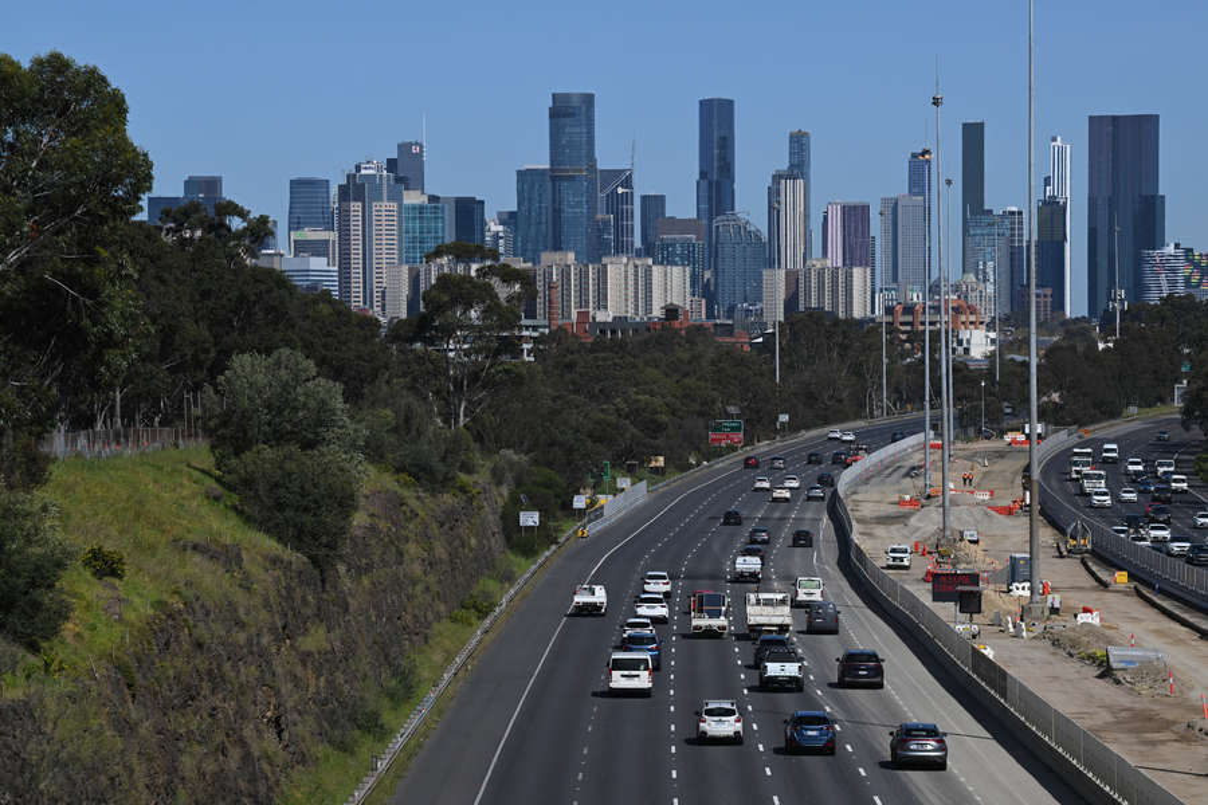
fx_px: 4865
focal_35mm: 145
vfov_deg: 9.5
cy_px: 402
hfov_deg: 14.2
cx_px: 604
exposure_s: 1/2000
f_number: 11
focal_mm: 145
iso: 500
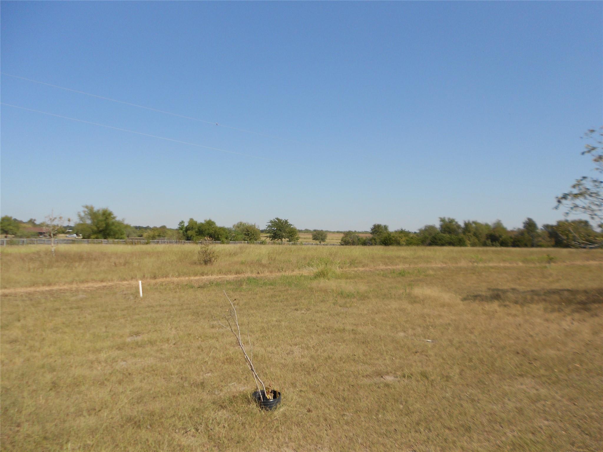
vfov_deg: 53.1
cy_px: 226
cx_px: 302
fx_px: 453
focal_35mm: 26
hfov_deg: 67.3
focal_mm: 4.6
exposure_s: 1/1250
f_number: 3.2
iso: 80
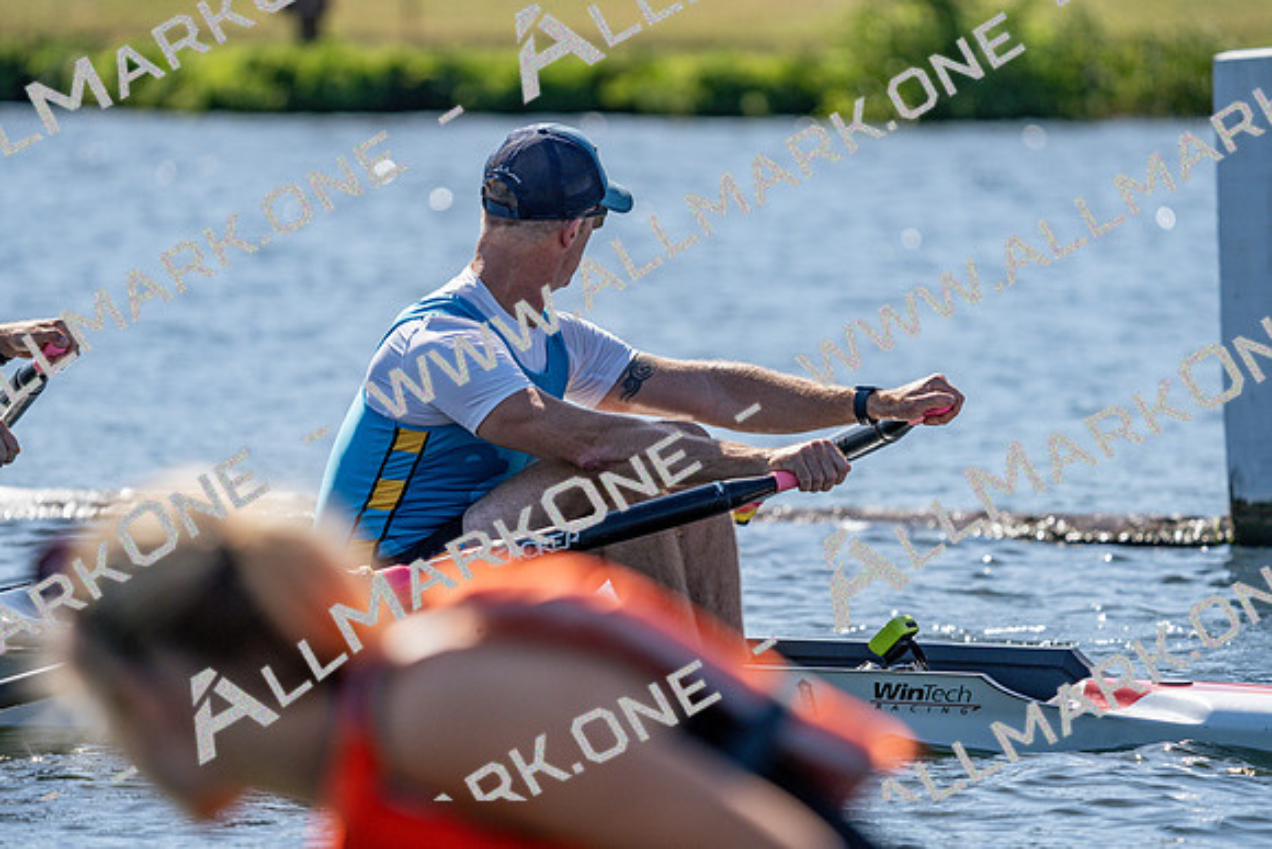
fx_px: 12263
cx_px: 636
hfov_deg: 5.9
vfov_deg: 4.0
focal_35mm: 347
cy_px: 424
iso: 320
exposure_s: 1/2000
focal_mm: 347
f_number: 6.3
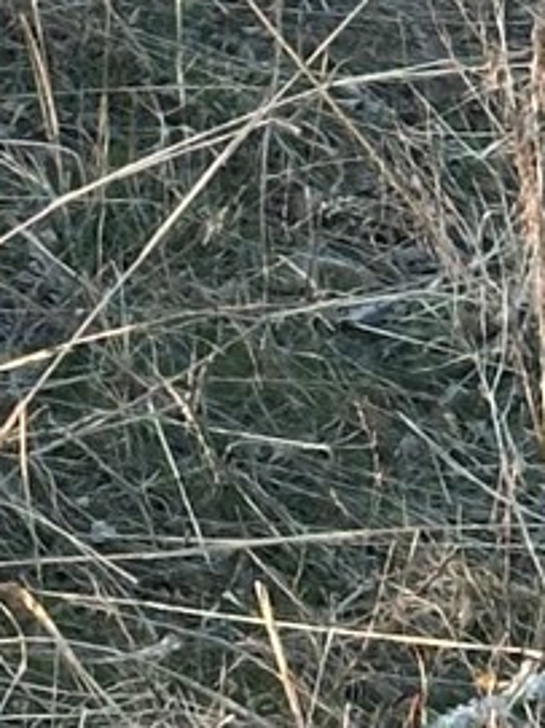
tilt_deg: -3.9
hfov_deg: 4.3
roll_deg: -2.3
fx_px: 7143
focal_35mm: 340
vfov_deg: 5.6
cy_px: -935
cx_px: -765
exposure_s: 1/121
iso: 64
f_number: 1.78
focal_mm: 6.86
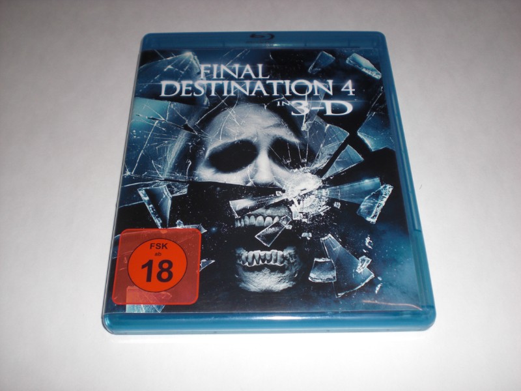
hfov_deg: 49.0
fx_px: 572
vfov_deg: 37.7
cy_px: 196
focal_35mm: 38
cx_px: 260
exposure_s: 1/60
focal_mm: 6.3
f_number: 3.1
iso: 64
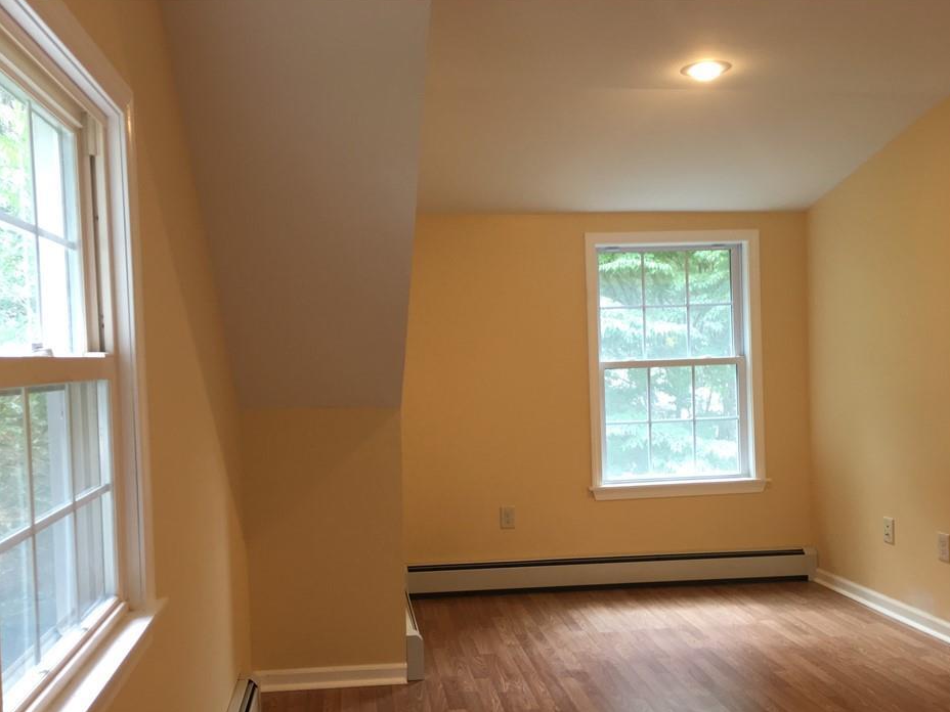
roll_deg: +2.3
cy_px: 387
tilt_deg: -0.6
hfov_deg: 56.8
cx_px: 441
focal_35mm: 32
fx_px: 878
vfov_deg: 44.1
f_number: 2.2
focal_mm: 4.15
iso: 64
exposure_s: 1/30
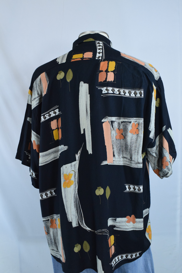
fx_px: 296
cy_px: 136
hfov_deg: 34.2
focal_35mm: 39
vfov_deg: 49.5
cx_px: 91
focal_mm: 26
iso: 3200
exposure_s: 1/250
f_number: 9
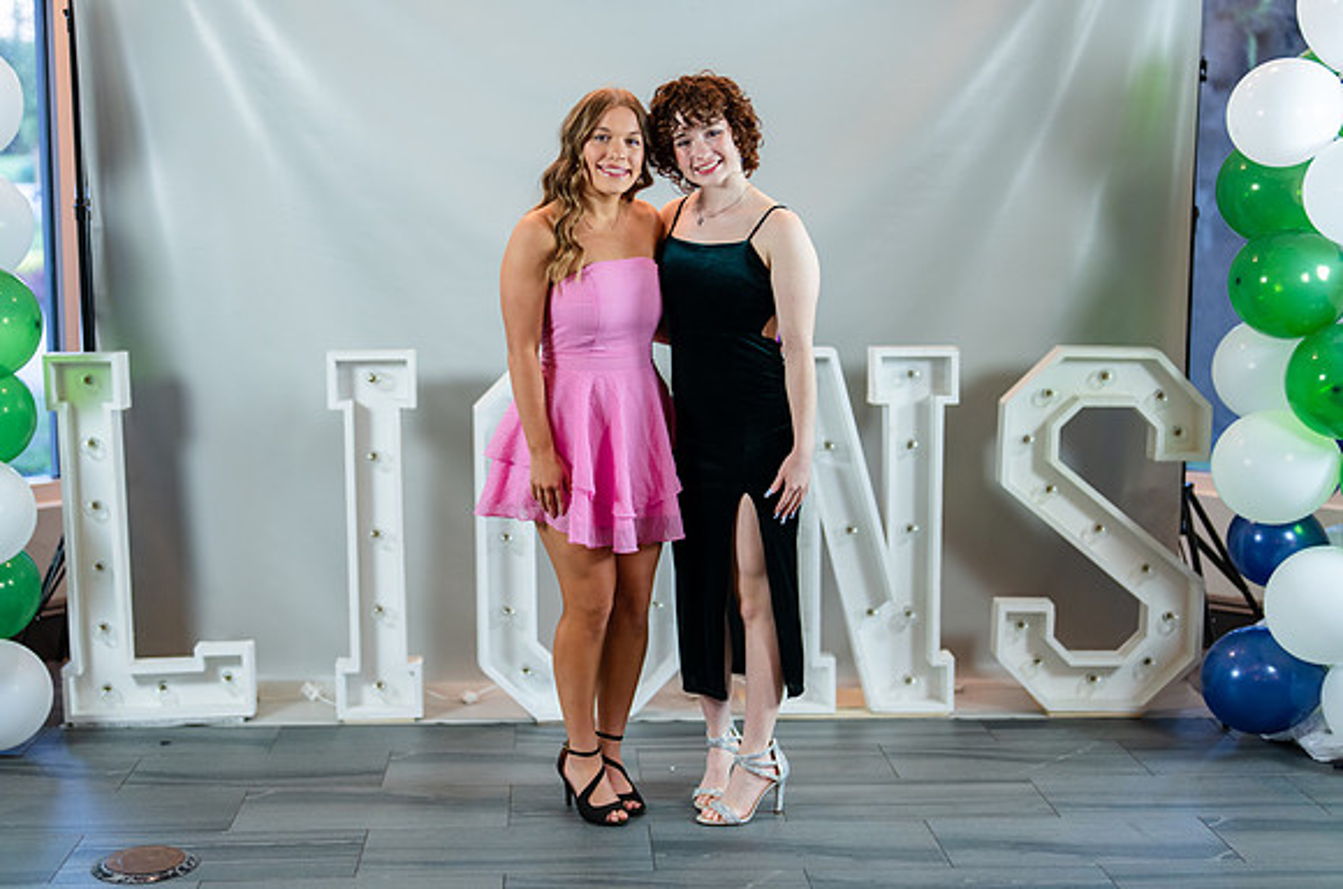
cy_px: 466
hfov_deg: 38.0
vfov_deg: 25.7
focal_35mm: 52
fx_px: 1950
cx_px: 642
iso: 500
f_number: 1.2
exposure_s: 1/320
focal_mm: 50
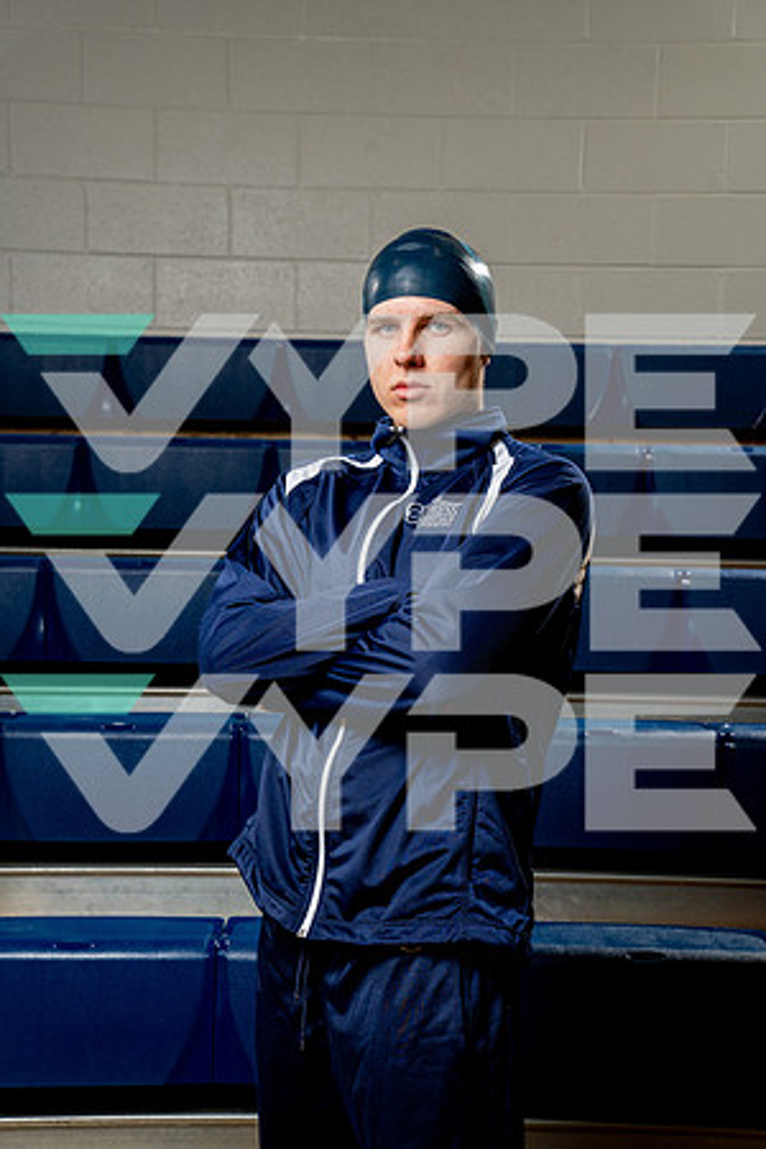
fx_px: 2234
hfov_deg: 19.5
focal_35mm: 70
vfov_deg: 28.8
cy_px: 574
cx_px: 383
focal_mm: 70
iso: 320
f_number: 8
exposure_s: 1/250
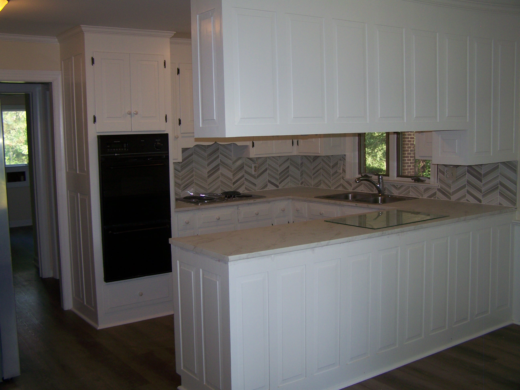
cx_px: 260
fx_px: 571
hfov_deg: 49.0
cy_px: 195
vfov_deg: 37.7
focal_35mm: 38
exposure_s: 1/60
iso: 80
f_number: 2.8
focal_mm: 6.3
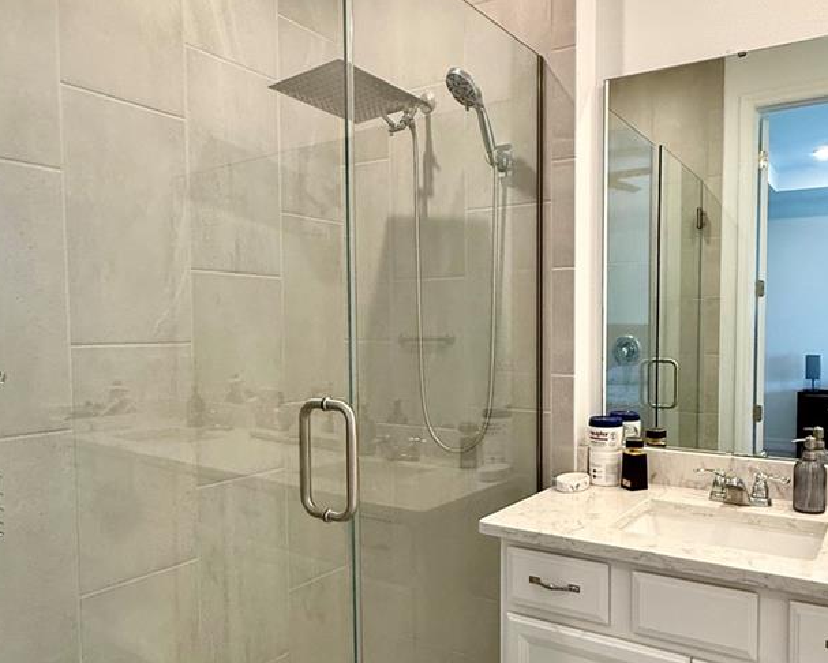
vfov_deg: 53.1
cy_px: 370
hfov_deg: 62.9
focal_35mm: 27
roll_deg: +1.3
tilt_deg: -3.8
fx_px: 662
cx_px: 532
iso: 200
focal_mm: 2.22
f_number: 2.2
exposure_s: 1/120
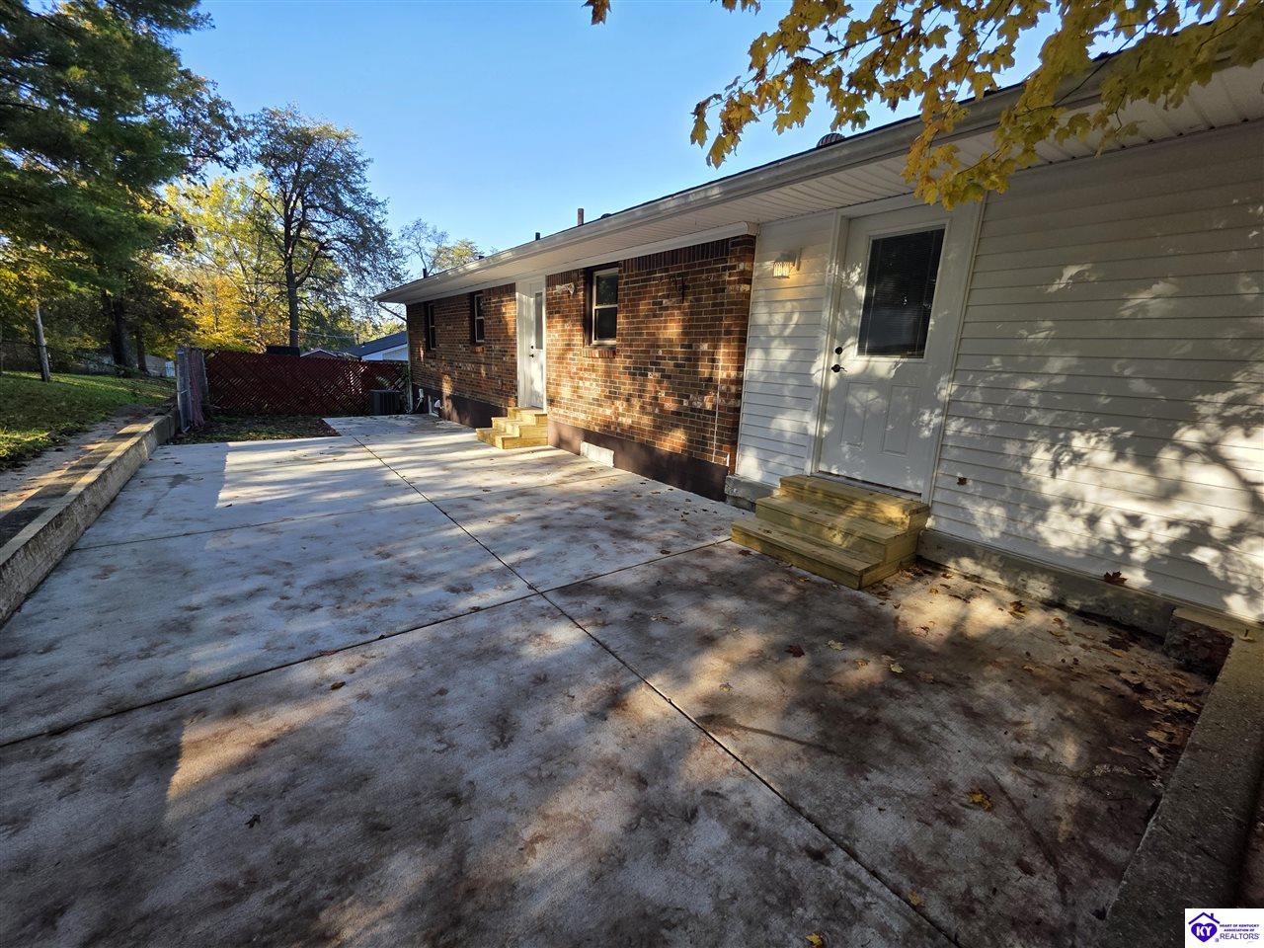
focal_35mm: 13
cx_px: 632
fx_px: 475
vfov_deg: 89.9
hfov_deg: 106.2
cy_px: 474
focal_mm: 2.2
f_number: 1.9
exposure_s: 1/408
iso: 40
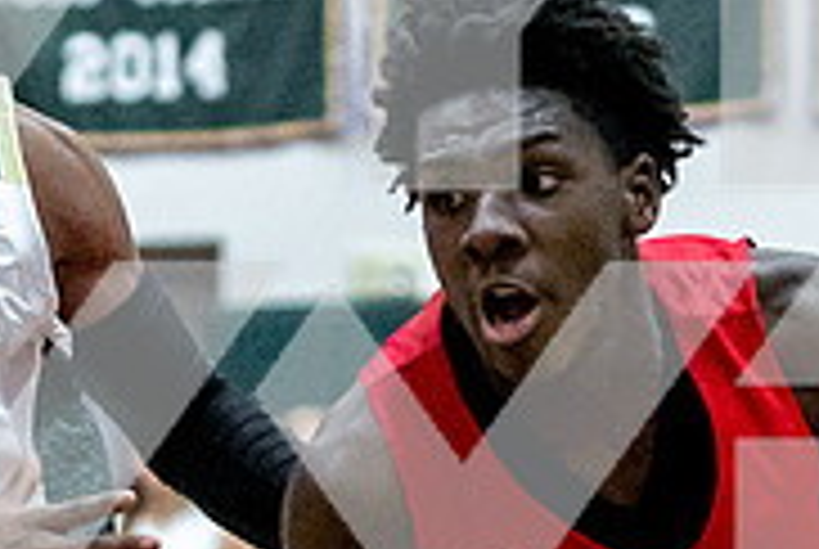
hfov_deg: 4.2
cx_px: 905
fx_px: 11074
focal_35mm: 486
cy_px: 523
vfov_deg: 2.8
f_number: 2.8
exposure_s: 1/800
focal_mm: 70
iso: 1250
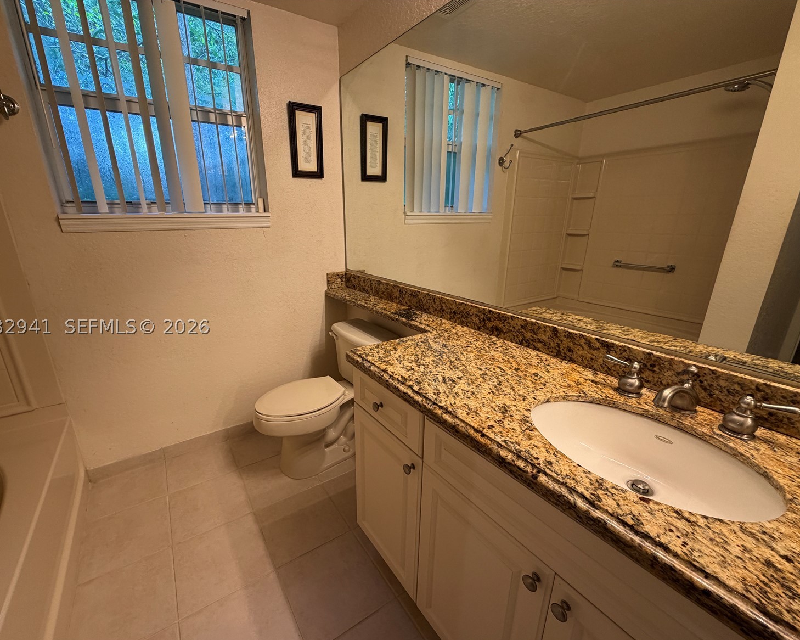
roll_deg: +0.3
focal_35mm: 15
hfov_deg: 96.7
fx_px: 355
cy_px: 327
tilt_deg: -17.8
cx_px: 378
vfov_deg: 84.0
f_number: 2.2
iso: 160
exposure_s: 1/60
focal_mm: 2.22
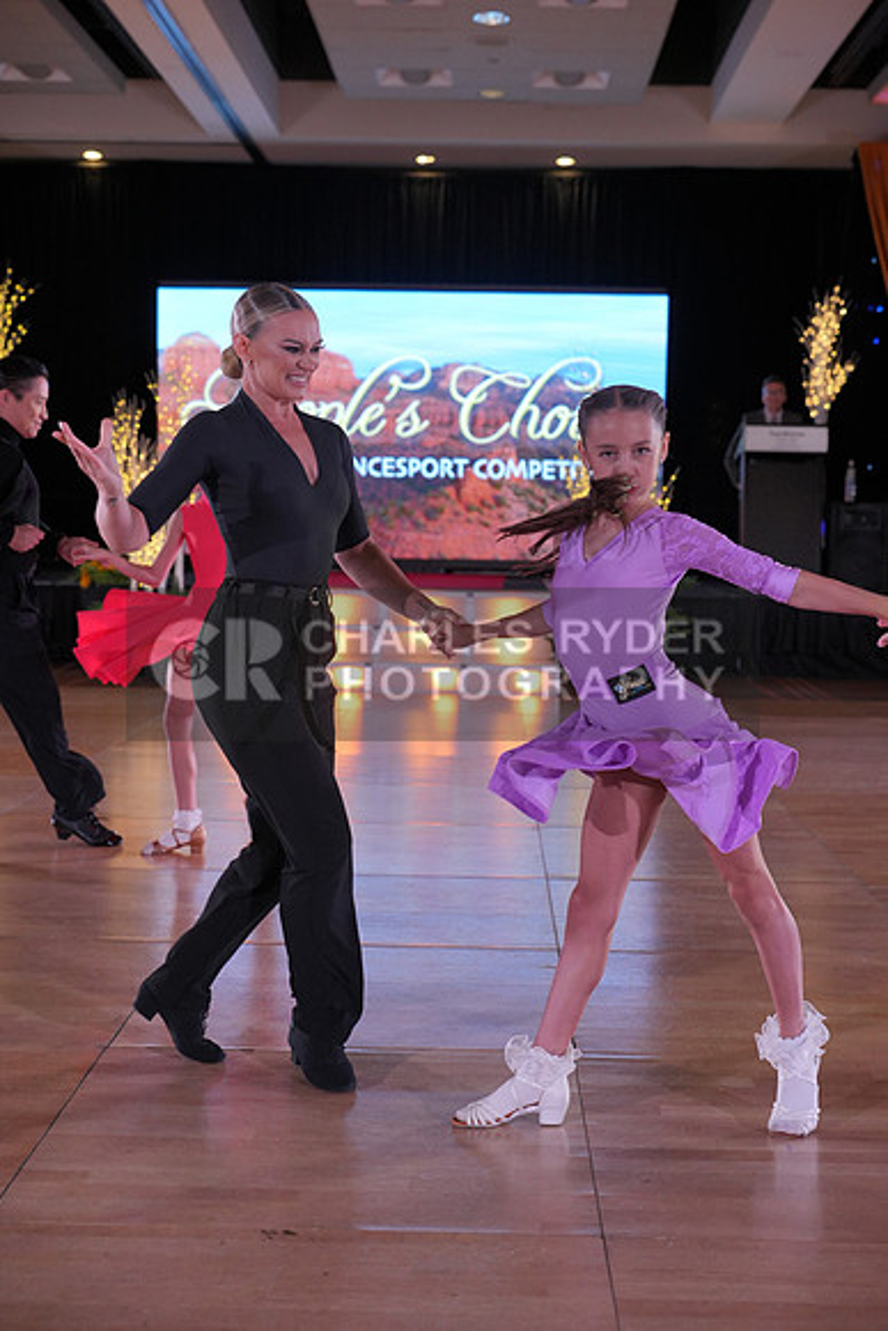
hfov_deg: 27.0
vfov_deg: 39.6
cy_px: 666
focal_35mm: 50
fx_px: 1849
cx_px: 444
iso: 1250
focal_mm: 50
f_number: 4
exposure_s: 1/500
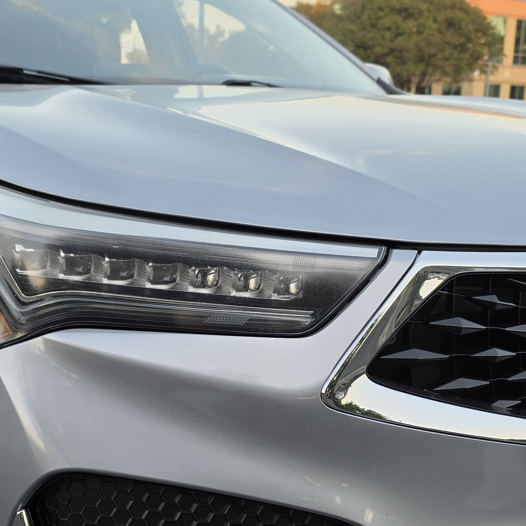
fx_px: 860
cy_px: 338
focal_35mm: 50
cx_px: 241
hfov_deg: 34.0
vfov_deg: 33.8
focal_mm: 6.5
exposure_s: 1/180
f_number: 1.4
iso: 32
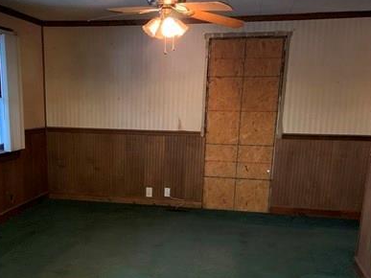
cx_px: 140
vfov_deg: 33.0
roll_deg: -1.0
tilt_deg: -12.9
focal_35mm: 43
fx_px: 461
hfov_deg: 43.5
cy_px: 204
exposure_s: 1/20
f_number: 1.8
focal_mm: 4.25
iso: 640
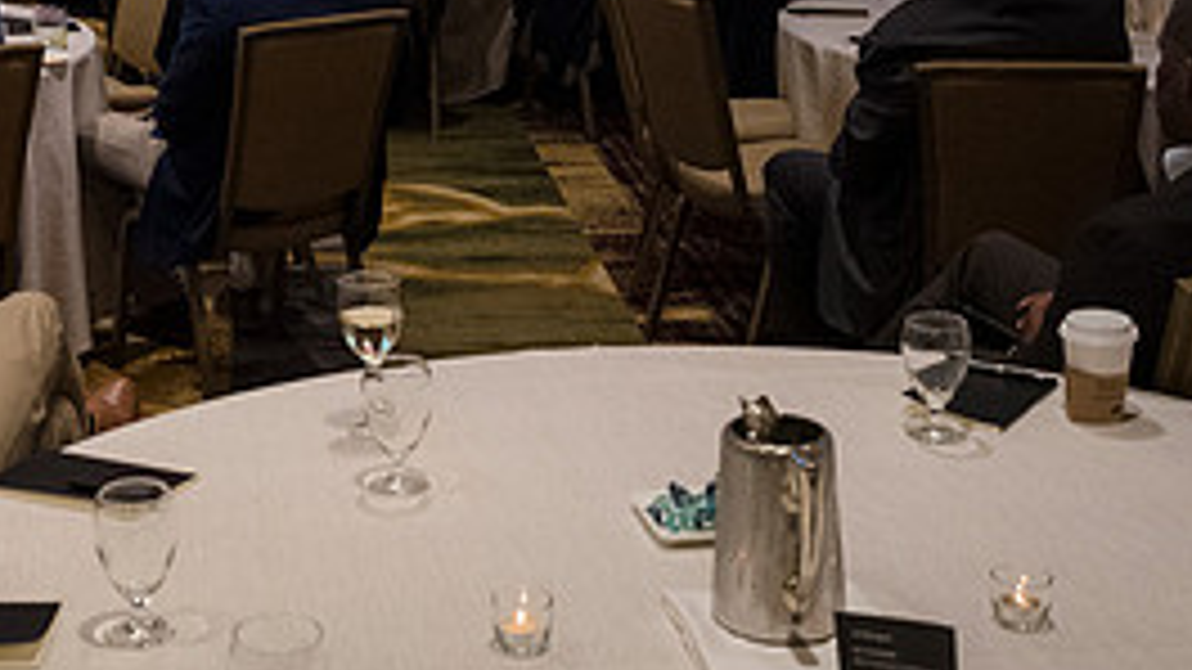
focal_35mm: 71
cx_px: 364
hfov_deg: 29.5
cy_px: -173
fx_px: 2244
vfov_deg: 16.2
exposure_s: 1/125
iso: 5000
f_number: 5.6
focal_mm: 31
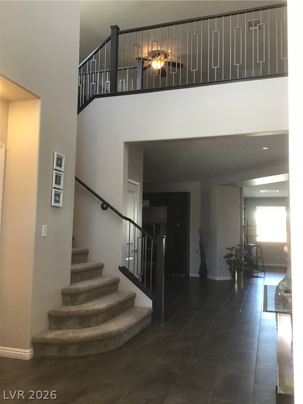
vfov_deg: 58.4
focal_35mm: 31
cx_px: 152
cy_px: 202
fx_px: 362
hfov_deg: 45.4
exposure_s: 1/30
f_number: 2.4
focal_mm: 3.3
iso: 64
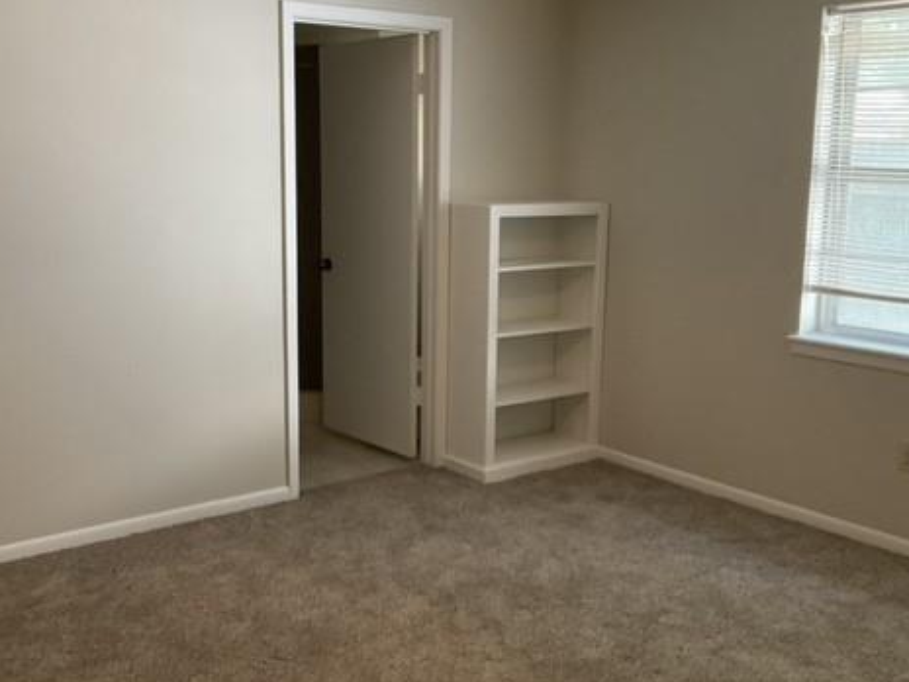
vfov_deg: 36.0
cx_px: 376
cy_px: 329
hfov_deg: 46.6
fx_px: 1050
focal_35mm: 40
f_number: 1.8
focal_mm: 3
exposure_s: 1/60
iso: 200
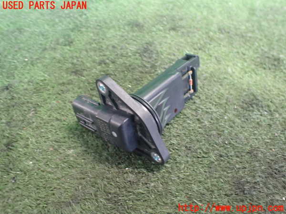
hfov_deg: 60.0
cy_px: 107
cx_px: 143
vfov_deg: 46.8
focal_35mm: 30
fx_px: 248
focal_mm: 5.4
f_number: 2.3
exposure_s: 1/30
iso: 1000
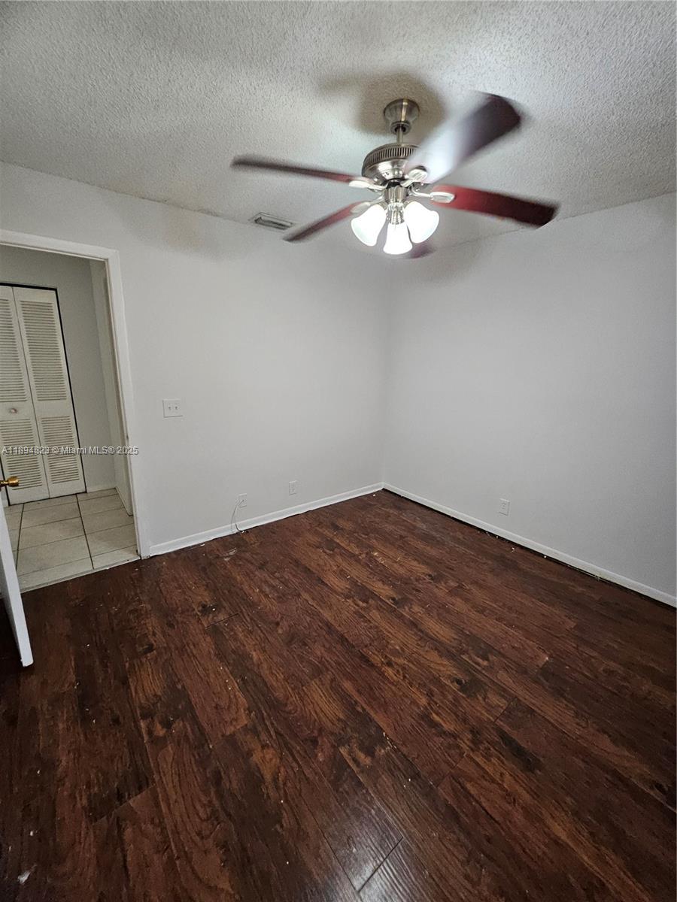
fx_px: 339
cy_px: 451
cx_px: 338
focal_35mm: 13
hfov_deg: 89.9
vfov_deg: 106.2
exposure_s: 1/60
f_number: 2.2
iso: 320
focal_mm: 1.74
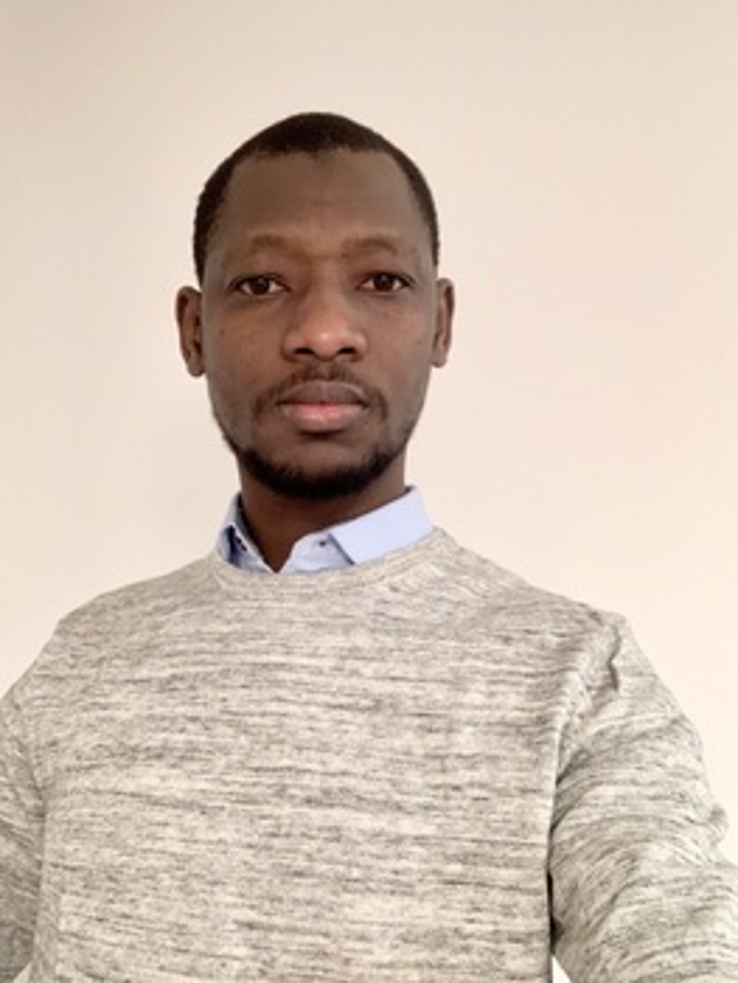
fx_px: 909
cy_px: 492
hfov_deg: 44.2
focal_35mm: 32
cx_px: 369
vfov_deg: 56.8
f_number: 2.2
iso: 250
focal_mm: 2.87
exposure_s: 1/25
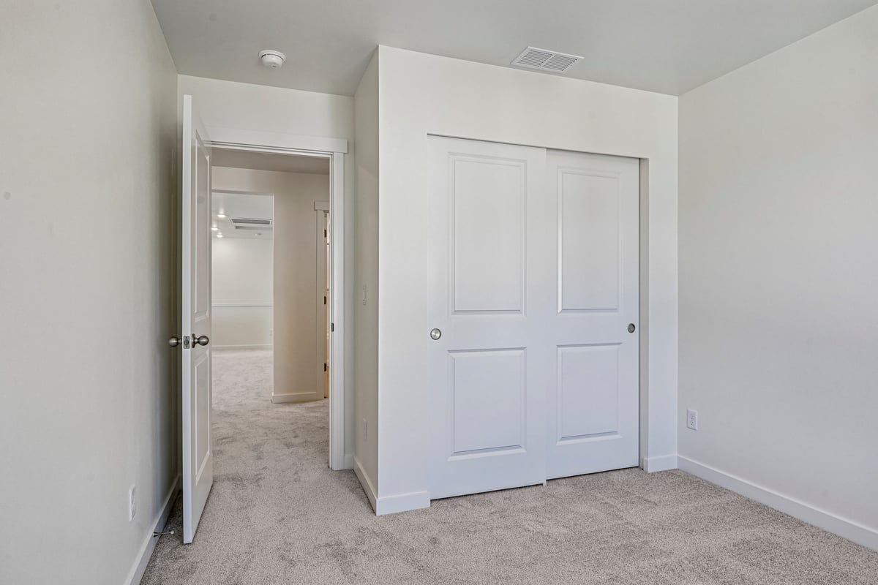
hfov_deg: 84.0
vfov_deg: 61.9
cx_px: 439
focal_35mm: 20
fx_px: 488
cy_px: 292
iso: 400
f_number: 8
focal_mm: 20
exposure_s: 1/60
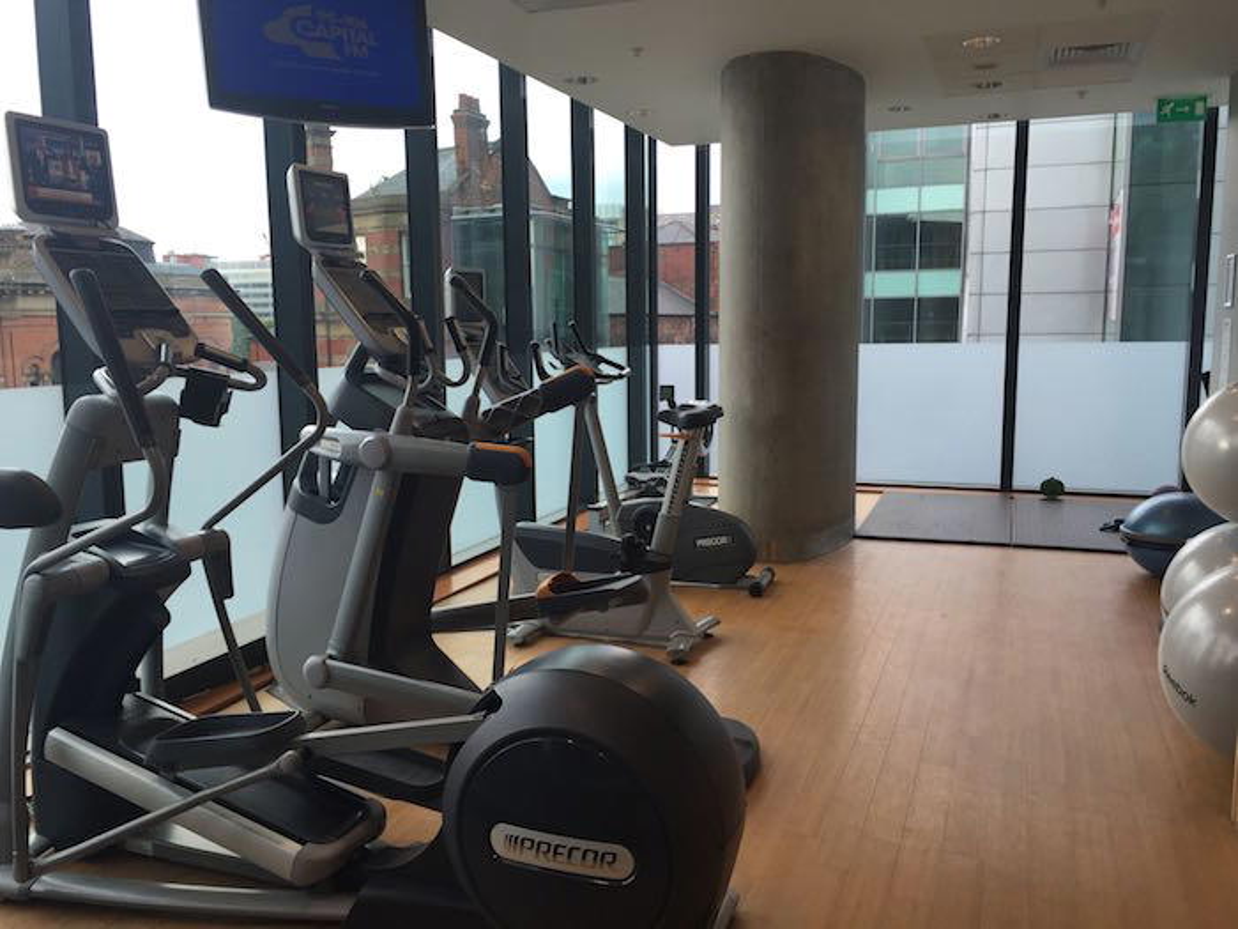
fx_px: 1037
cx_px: 619
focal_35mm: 29
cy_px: 464
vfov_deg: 48.2
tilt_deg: -8.0
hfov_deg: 61.7
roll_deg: +0.6
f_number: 2.2
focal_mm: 4.15
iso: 40
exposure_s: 1/120
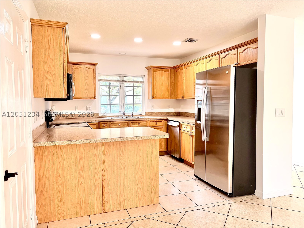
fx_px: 228
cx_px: 152
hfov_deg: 67.3
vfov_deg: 53.1
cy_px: 114
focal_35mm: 26
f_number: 1.6
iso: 125
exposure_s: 1/121
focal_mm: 5.96
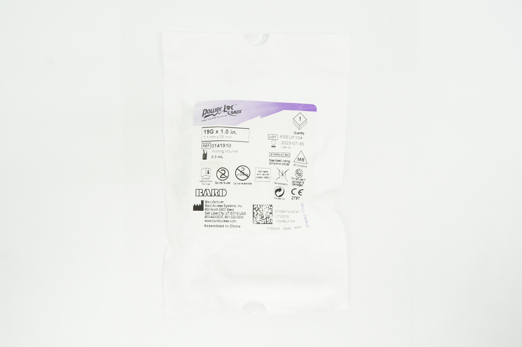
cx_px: 261
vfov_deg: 35.4
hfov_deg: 51.3
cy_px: 174
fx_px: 543
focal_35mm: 38
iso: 400
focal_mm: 25
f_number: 10
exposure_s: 1/15
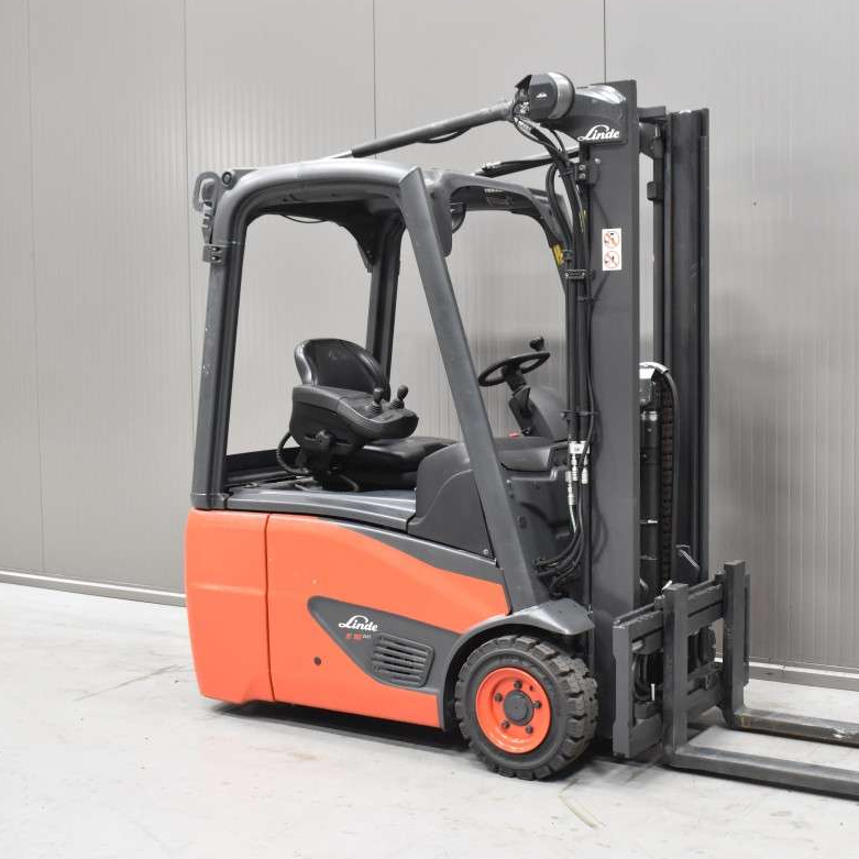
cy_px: 427
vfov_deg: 36.1
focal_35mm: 47
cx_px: 531
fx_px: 1320
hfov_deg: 35.9
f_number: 5
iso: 1600
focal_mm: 24
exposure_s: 1/25
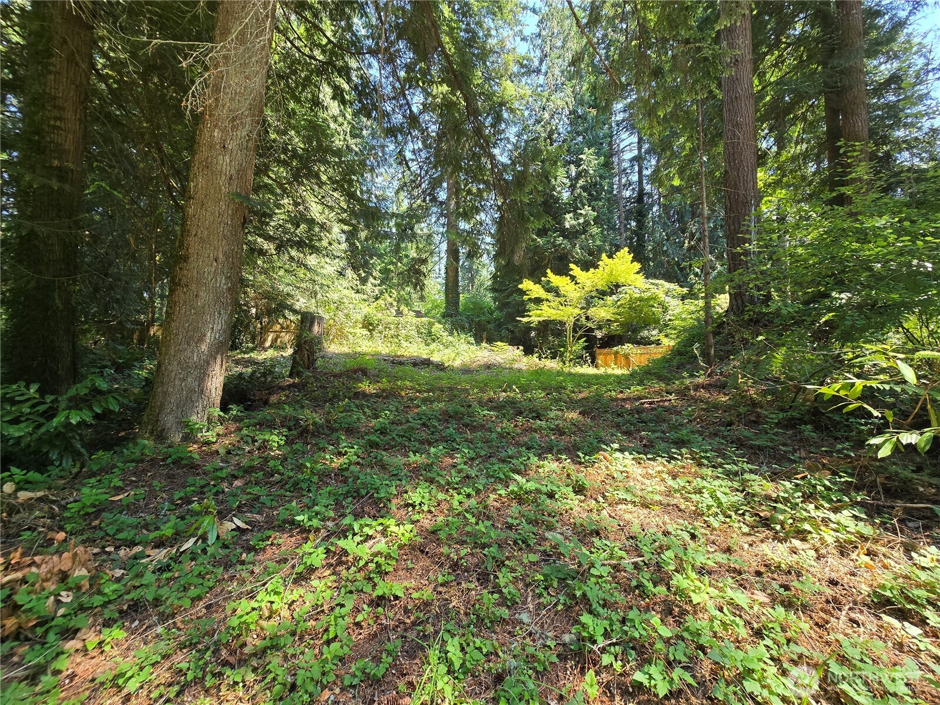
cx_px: 470
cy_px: 352
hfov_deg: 106.2
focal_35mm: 13
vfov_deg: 89.9
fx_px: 353
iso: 50
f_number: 2.2
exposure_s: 1/140
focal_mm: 2.2
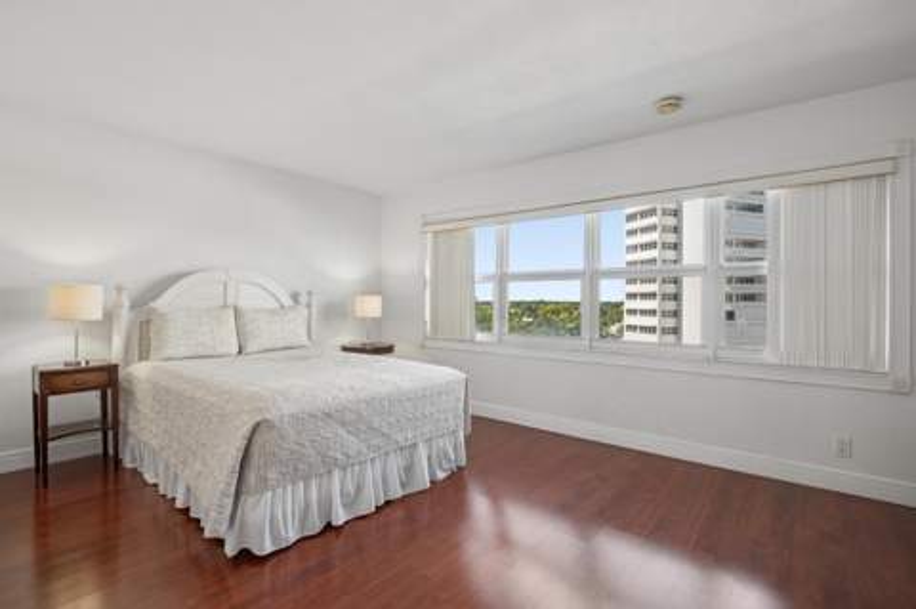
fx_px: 407
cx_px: 458
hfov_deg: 96.8
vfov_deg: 73.6
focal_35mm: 16
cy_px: 304
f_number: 8
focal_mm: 16
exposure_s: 1/60
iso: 250
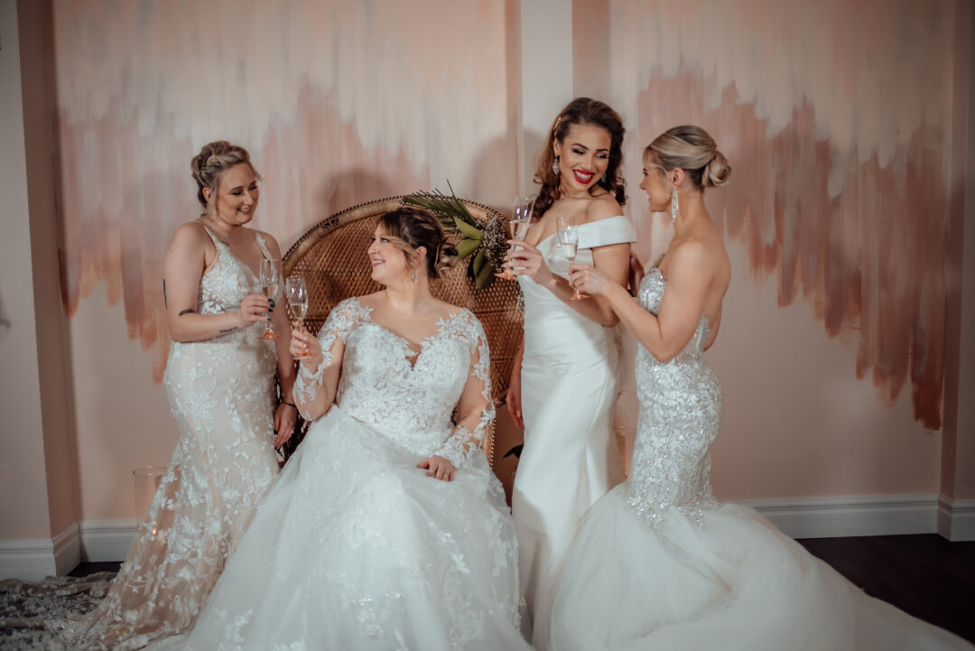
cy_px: 326
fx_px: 948
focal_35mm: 35
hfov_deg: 54.4
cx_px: 488
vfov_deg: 37.9
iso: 800
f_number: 1.8
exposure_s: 1/160
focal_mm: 35
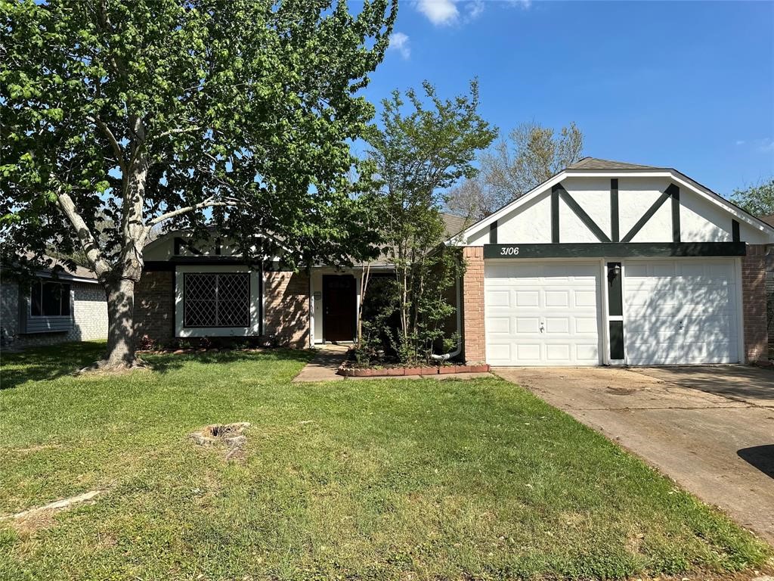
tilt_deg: +2.0
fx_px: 537
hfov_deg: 71.6
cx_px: 387
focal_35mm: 24
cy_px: 290
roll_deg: +0.1
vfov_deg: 56.8
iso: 80
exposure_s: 1/4348
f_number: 1.78
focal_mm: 6.86
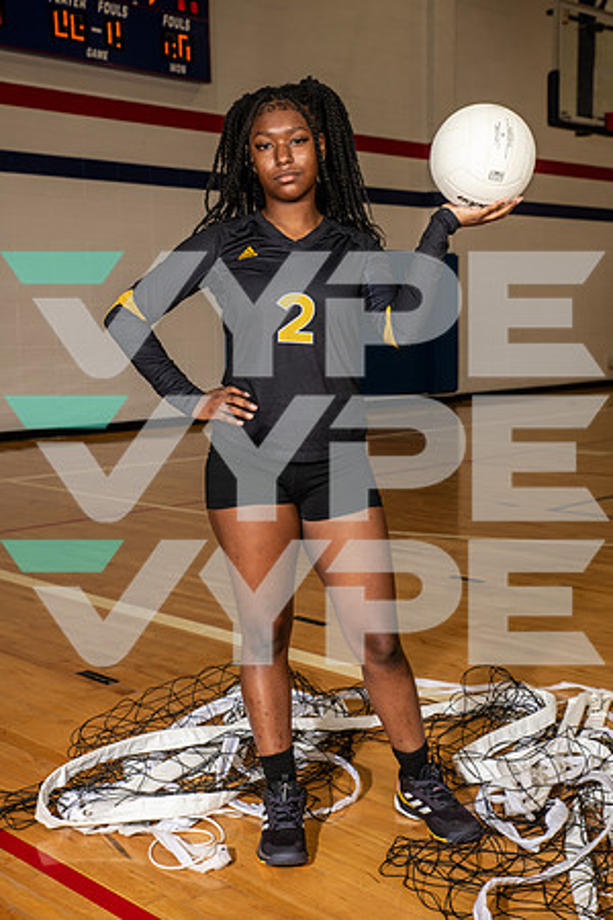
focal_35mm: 48
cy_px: 460
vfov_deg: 41.1
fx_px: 1226
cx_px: 306
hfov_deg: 28.1
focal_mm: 48
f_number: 7.1
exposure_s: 1/250
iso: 320
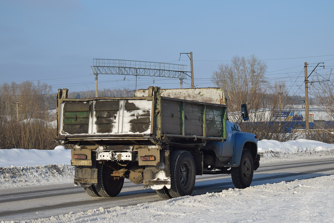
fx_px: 765
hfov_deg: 24.6
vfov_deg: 16.6
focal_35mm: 82
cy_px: 112
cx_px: 167
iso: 100
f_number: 6.3
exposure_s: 1/800
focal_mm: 55
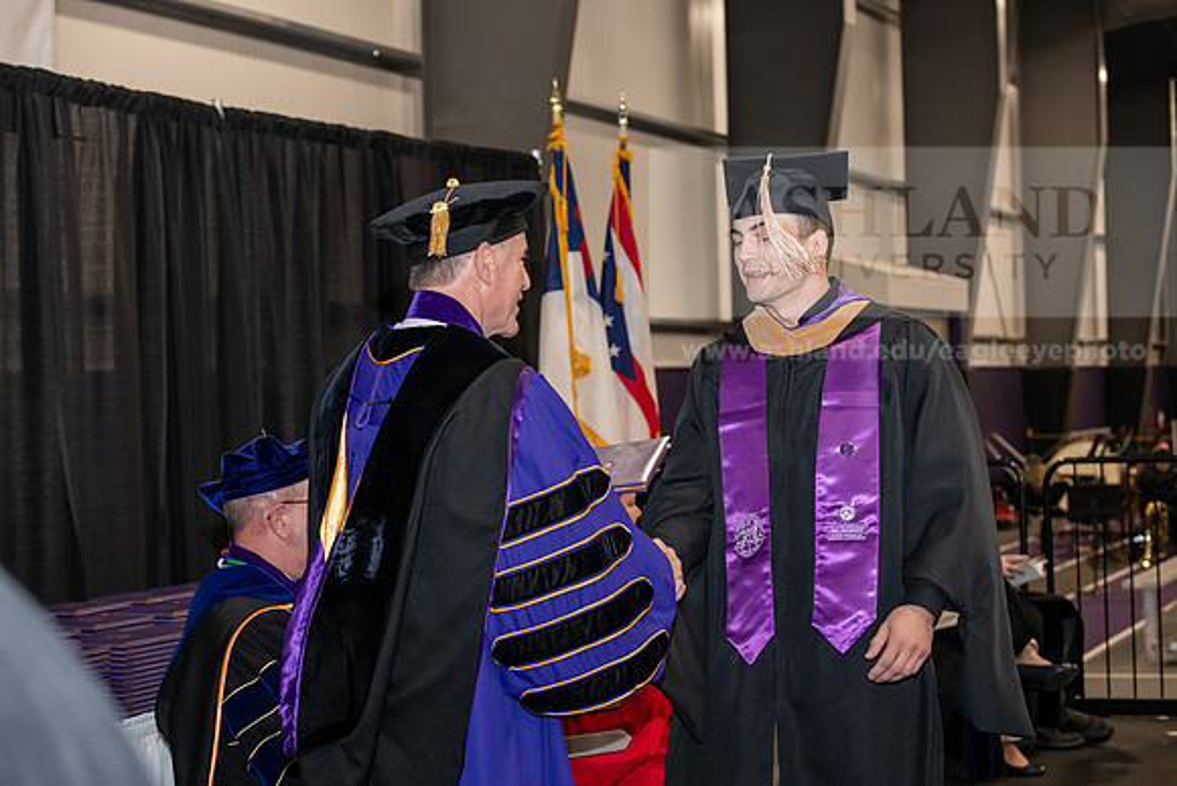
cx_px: 588
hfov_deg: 28.8
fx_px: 2289
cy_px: 393
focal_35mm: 70
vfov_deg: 19.5
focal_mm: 70
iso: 2500
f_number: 5.6
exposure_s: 1/200
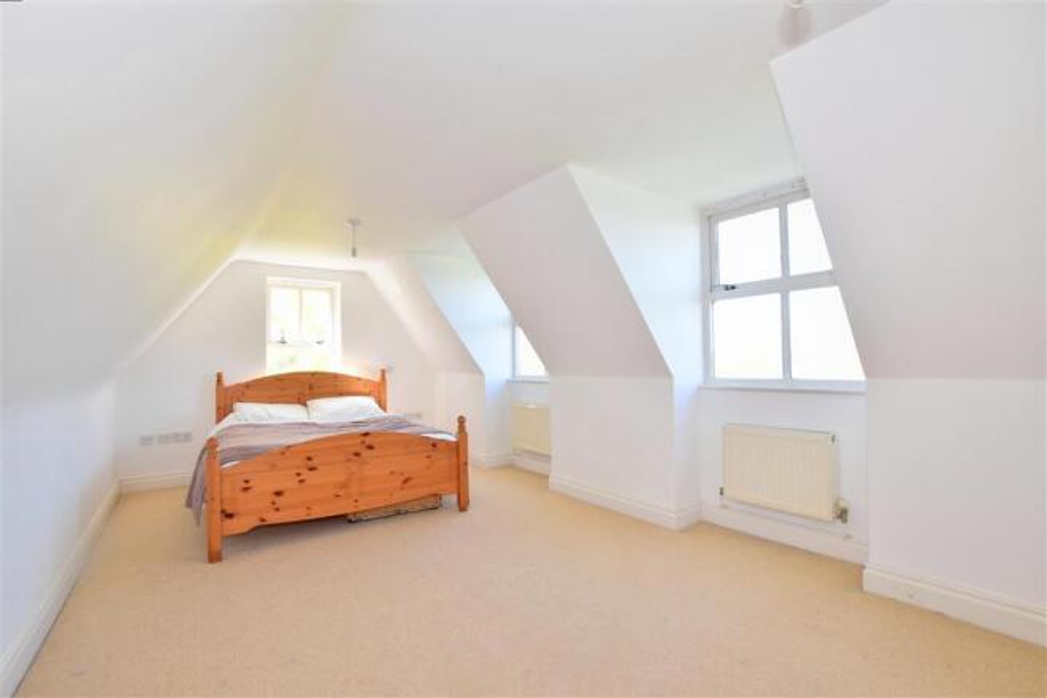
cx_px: 524
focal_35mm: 15
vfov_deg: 77.3
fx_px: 436
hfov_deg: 100.4
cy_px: 349
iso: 400
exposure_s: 1/60
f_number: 7.1
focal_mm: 10
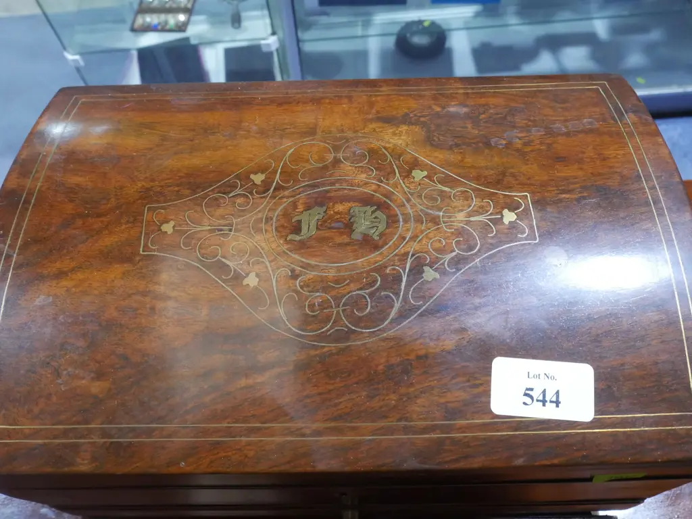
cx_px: 346
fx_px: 560
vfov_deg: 49.7
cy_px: 260
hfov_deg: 63.4
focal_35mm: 28
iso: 2500
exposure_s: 1/60
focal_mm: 14
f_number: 9
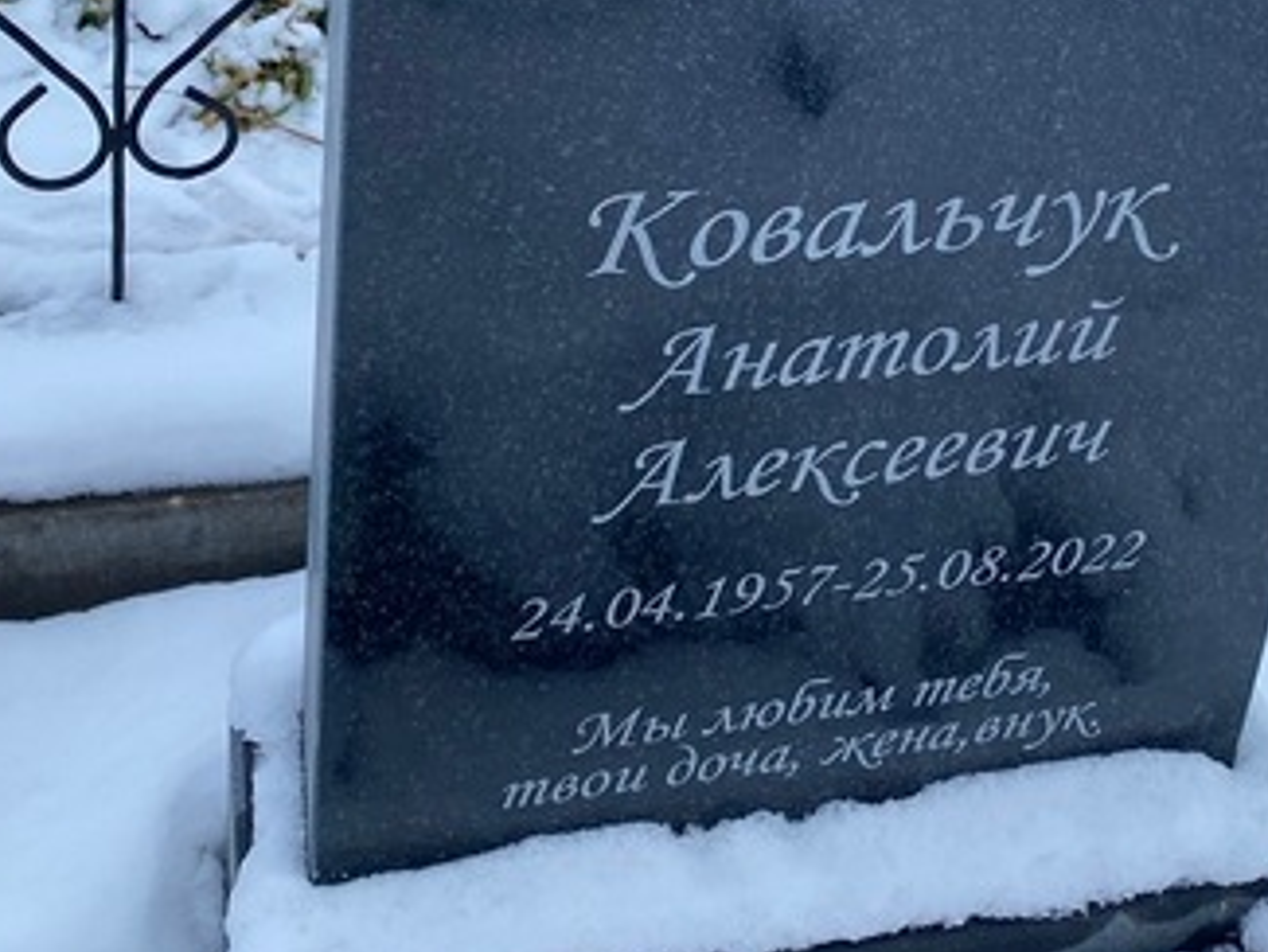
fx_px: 2345
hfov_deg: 29.6
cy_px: -133
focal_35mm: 64
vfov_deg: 21.6
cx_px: 1007
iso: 32
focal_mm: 4.25
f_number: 1.8
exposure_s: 1/278
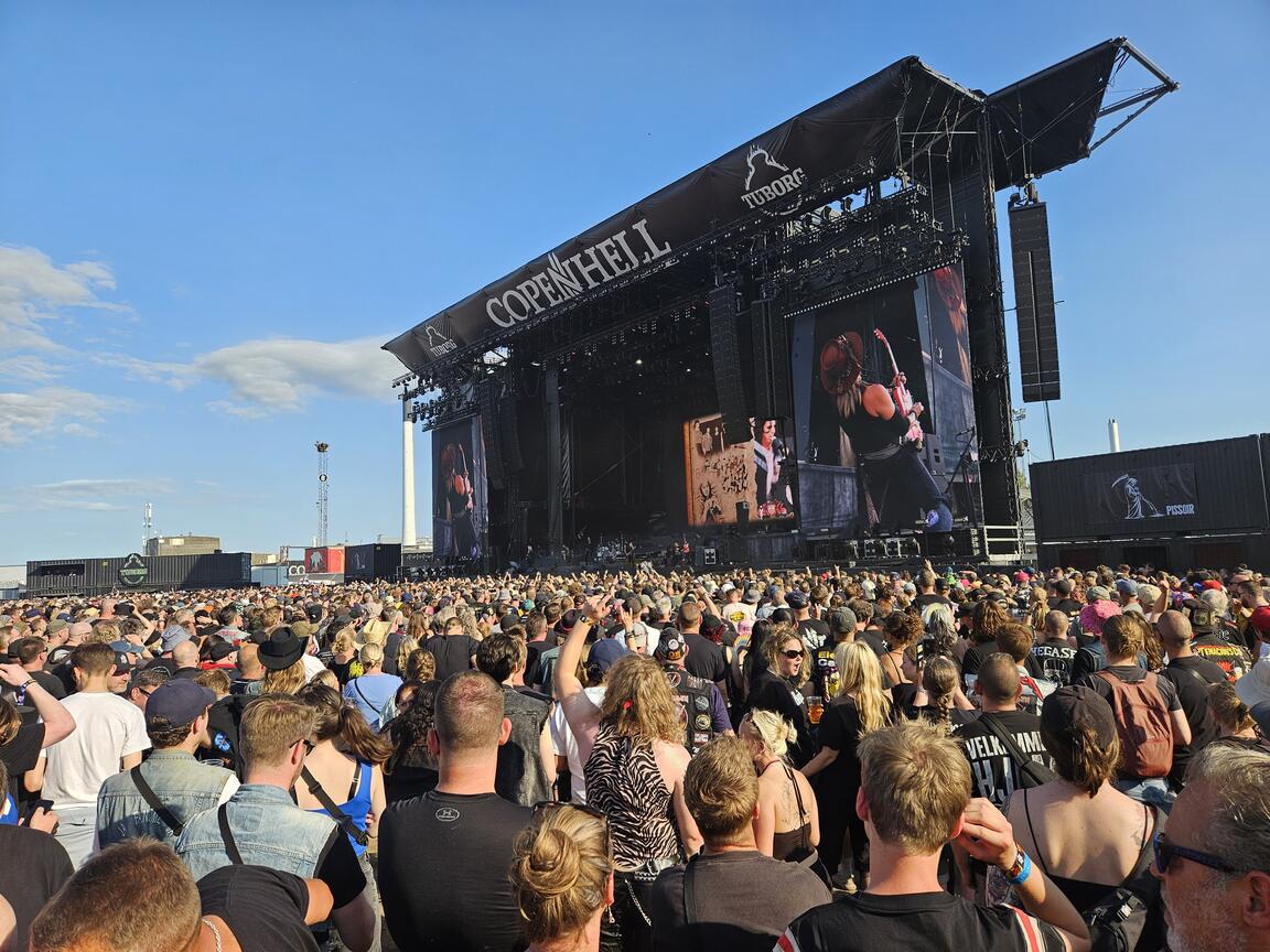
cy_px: 476
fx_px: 844
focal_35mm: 23
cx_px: 635
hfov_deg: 73.9
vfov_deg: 58.9
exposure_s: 1/1030
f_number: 1.8
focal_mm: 5.4
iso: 25
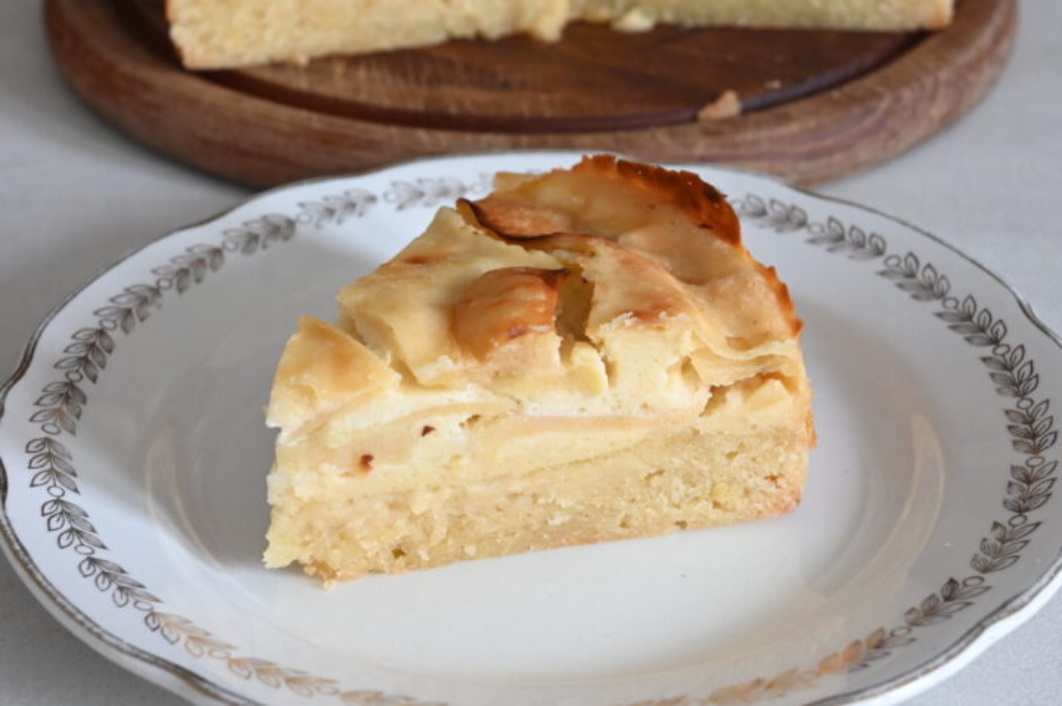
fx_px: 2211
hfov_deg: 27.0
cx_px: 531
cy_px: 353
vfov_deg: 18.2
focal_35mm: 75
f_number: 9
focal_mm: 50
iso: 800
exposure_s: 1/10
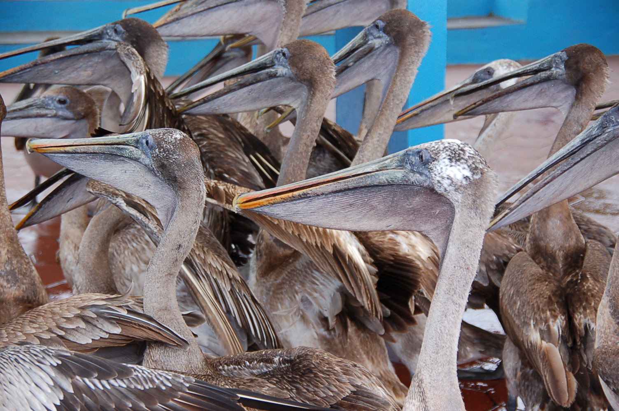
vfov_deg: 14.0
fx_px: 1675
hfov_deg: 20.9
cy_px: 206
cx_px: 310
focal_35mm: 98
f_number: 5.6
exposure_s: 1/500
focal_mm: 65
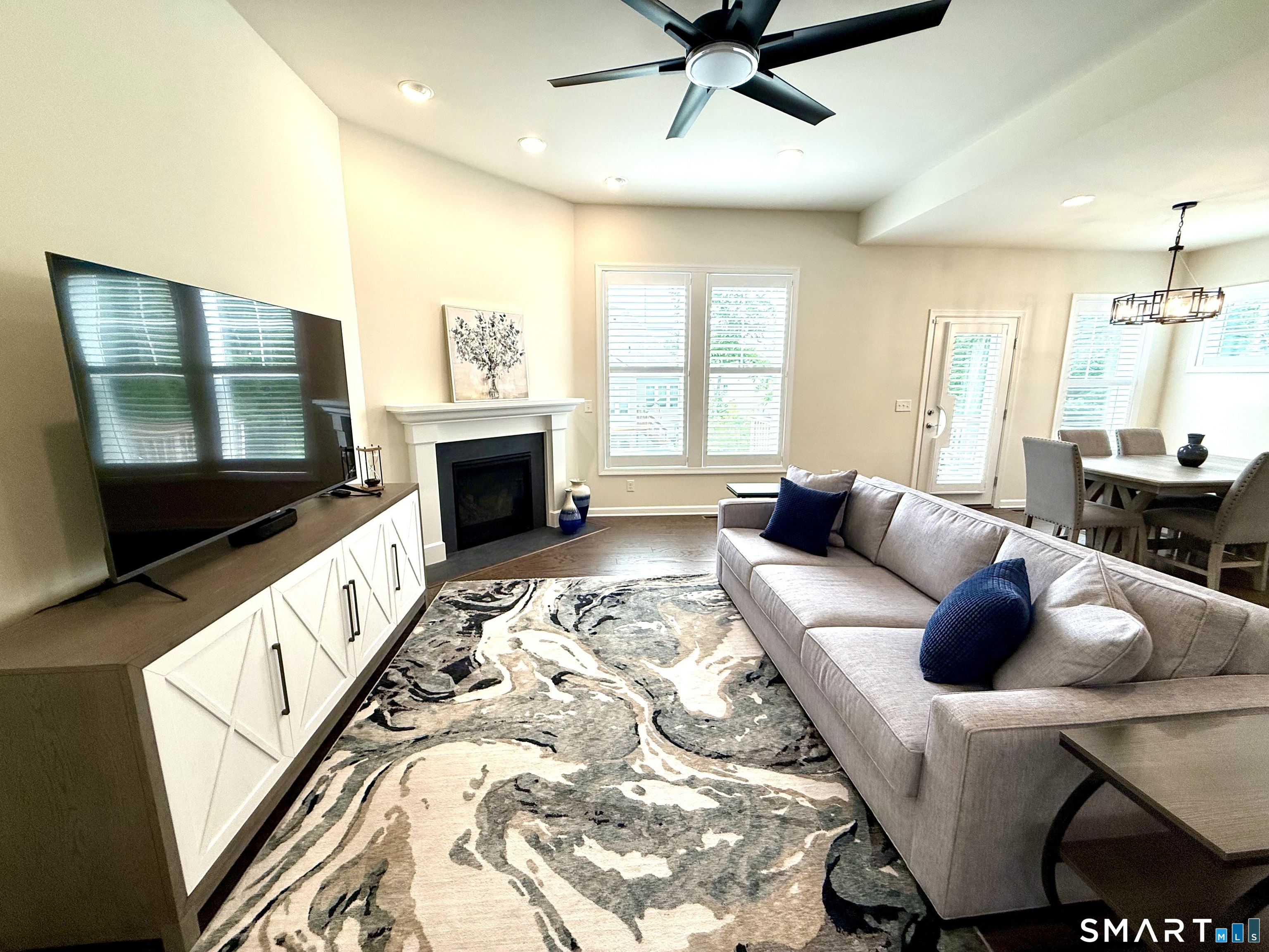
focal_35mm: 14
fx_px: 513
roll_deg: -0.5
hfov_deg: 102.1
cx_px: 634
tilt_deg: -10.8
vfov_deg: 85.7
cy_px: 476
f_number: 2.2
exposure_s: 1/120
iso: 160
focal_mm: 2.22
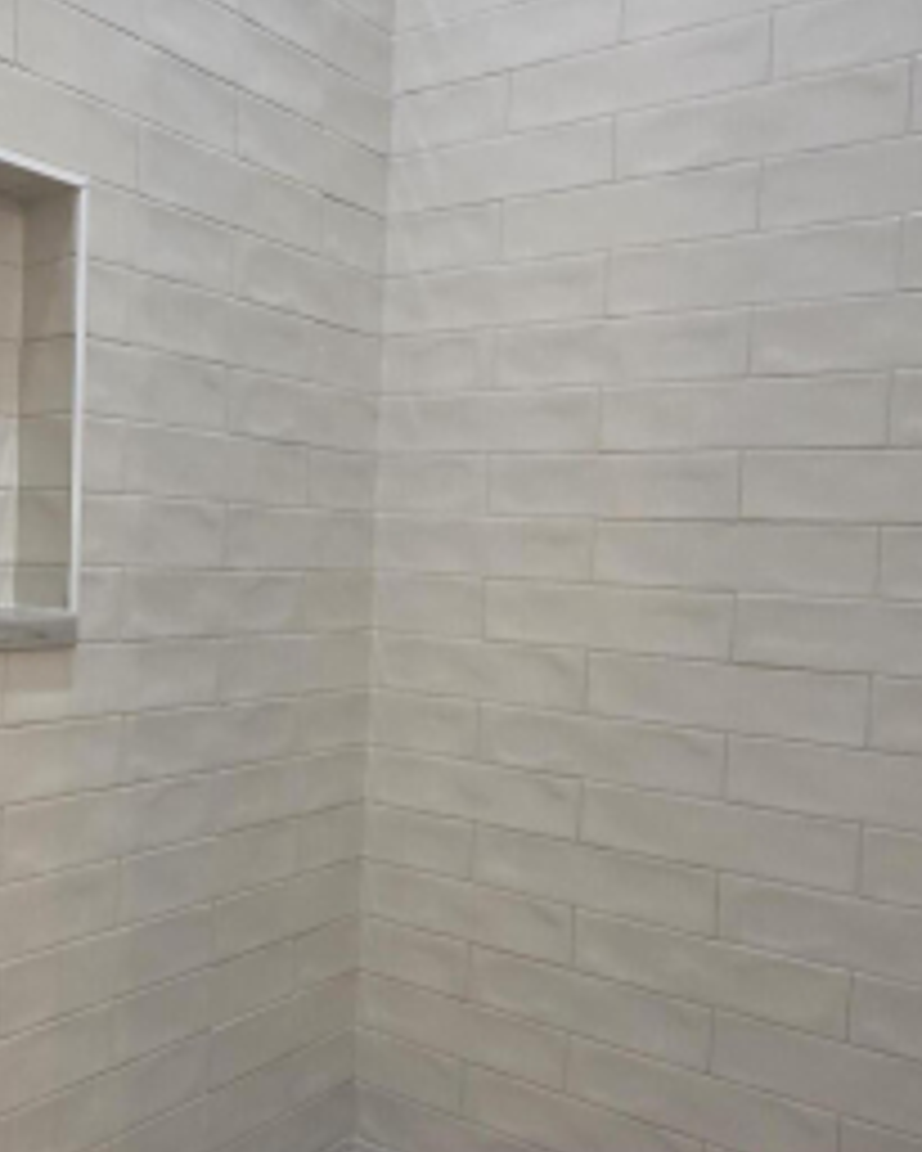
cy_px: 628
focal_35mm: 33
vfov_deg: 54.1
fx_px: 1125
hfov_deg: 43.7
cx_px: 279
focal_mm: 2.2
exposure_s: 1/120
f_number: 2.2
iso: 200
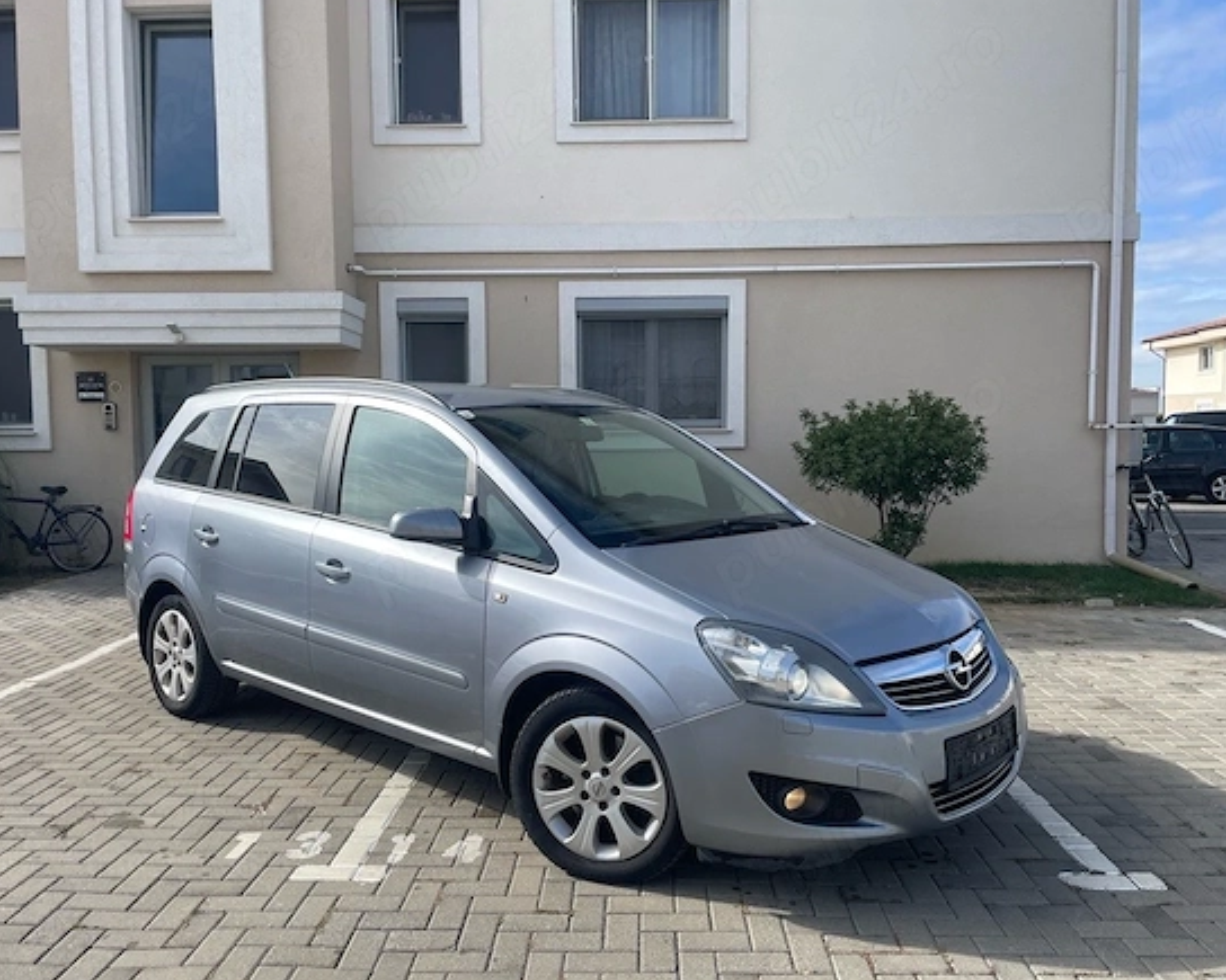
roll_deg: +0.7
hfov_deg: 62.2
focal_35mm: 28
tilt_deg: -1.7
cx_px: 597
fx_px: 1016
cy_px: 496
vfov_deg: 51.5
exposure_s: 1/1553
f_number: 1.6
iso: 32
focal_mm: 4.2
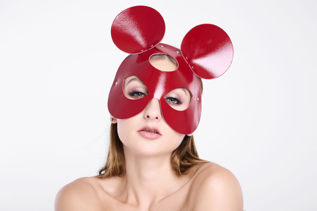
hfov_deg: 28.9
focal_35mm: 70
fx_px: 616
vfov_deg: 19.4
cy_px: 106
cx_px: 158
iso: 125
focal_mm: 70
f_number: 8
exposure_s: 1/160
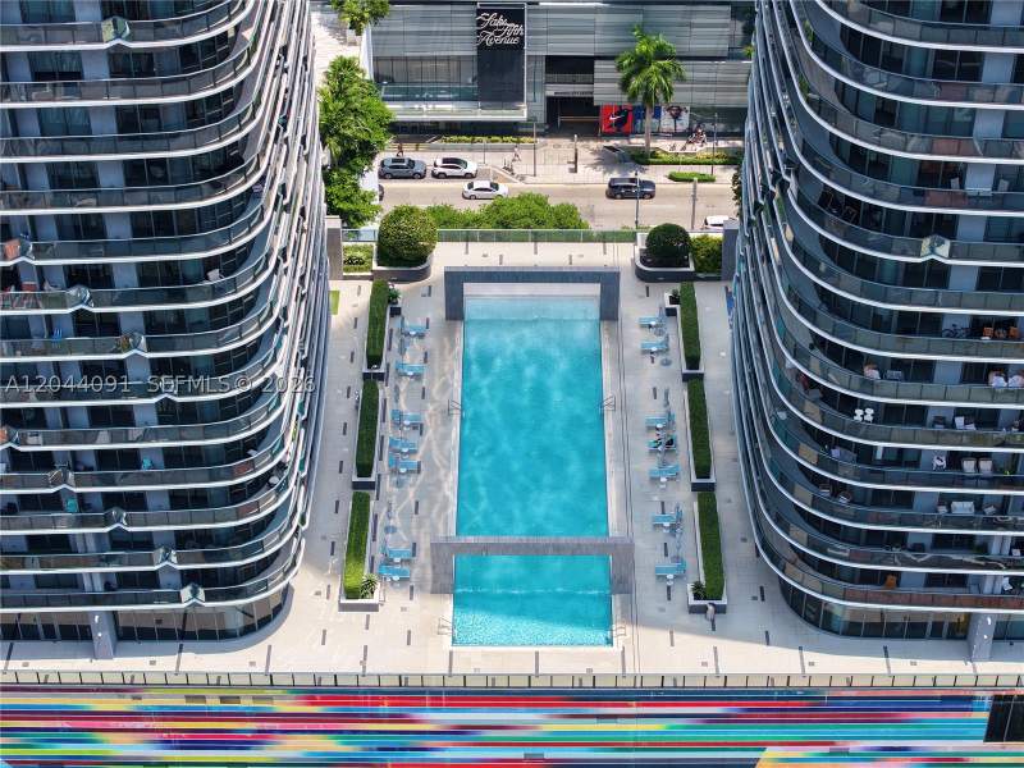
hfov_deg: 27.8
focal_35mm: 70
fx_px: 2071
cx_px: 512
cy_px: 384
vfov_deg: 21.0
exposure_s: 1/500
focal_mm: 19.35
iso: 100
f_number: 2.8
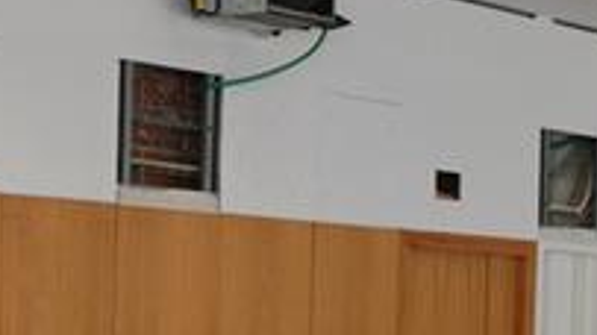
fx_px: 2058
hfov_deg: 16.0
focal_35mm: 130
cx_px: 685
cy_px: 369
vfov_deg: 9.2
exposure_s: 1/60
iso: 640
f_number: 3.8
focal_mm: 21
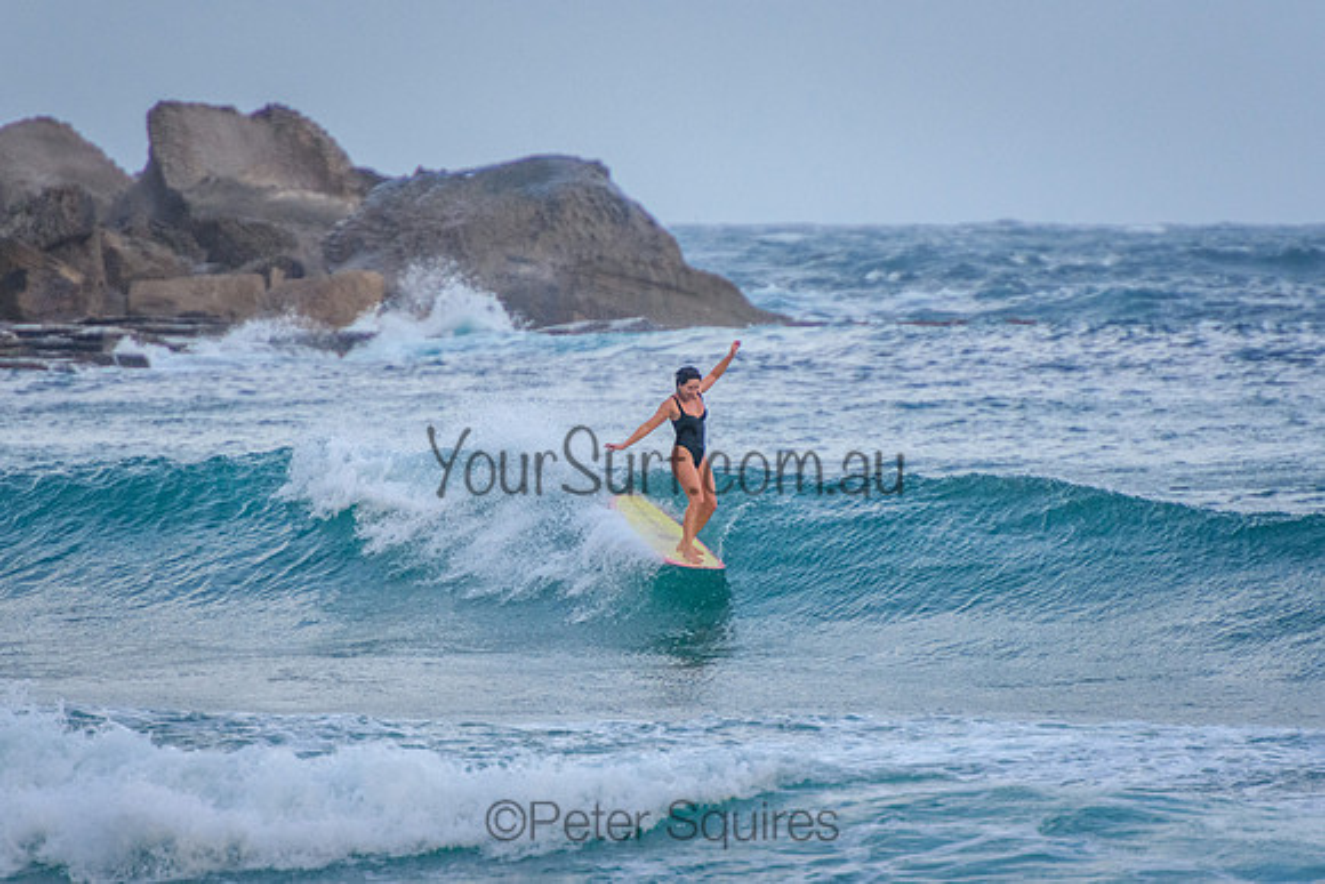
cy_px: 442
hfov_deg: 3.4
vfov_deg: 2.2
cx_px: 662
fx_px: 22632
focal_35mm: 615
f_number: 5.6
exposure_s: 1/1600
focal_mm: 400
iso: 1100
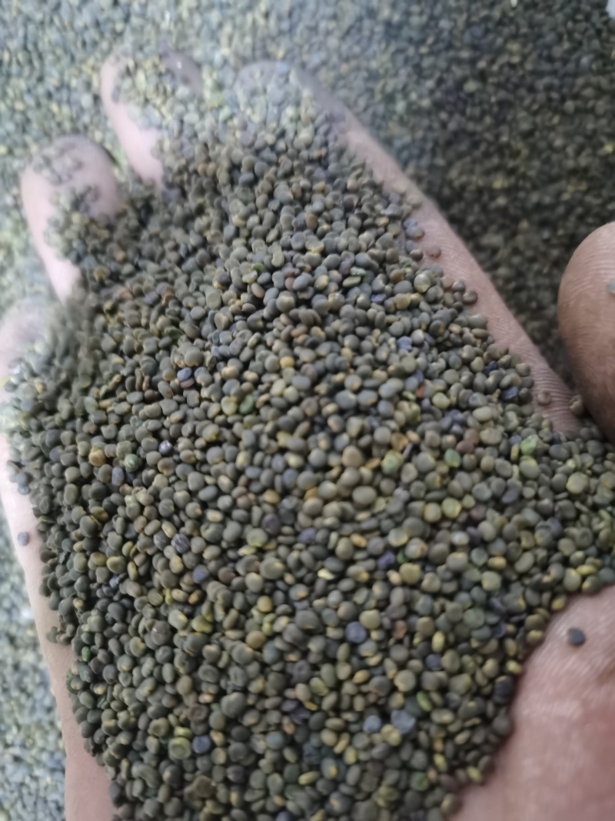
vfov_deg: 65.3
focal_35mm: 27
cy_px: 410
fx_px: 640
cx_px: 308
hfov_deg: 51.3
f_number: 1.8
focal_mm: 5.58
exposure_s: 1/18
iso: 1250
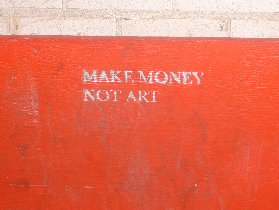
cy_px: 105
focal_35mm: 95
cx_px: 140
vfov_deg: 15.6
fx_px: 766
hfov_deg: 20.7
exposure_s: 1/8
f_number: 5
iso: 400
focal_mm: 13
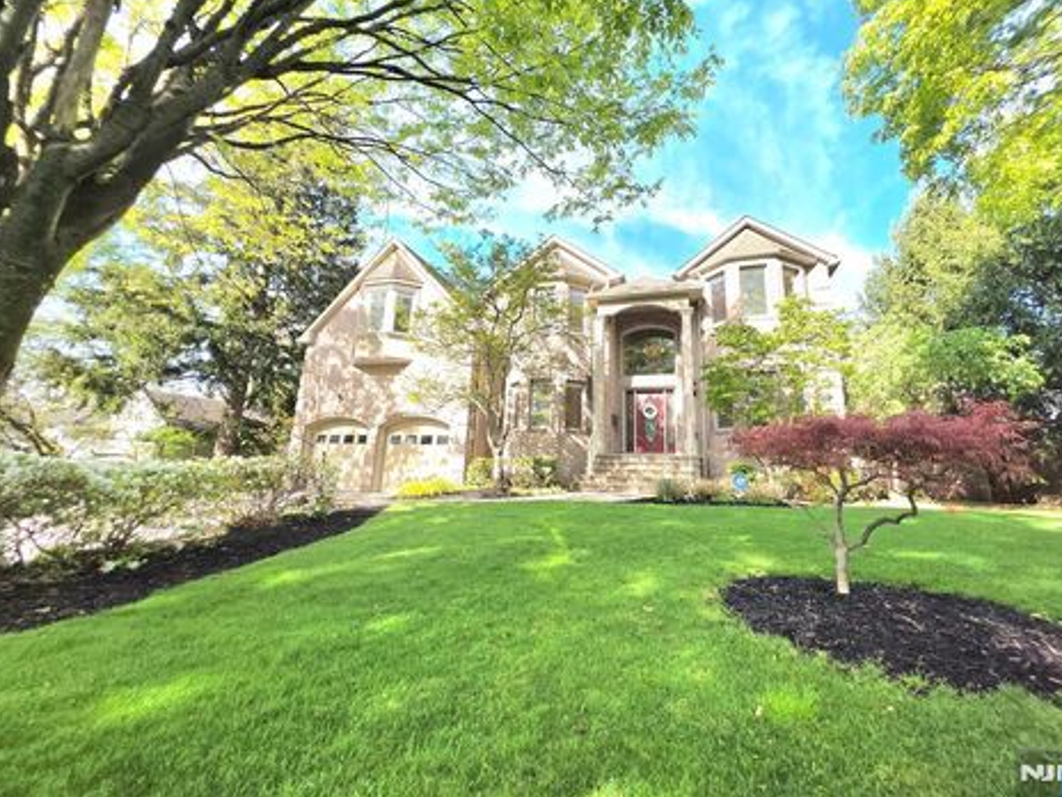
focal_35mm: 14
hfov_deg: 102.0
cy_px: 370
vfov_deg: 85.5
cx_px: 556
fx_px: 430
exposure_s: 1/714
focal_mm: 2.2
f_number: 1.9
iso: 40
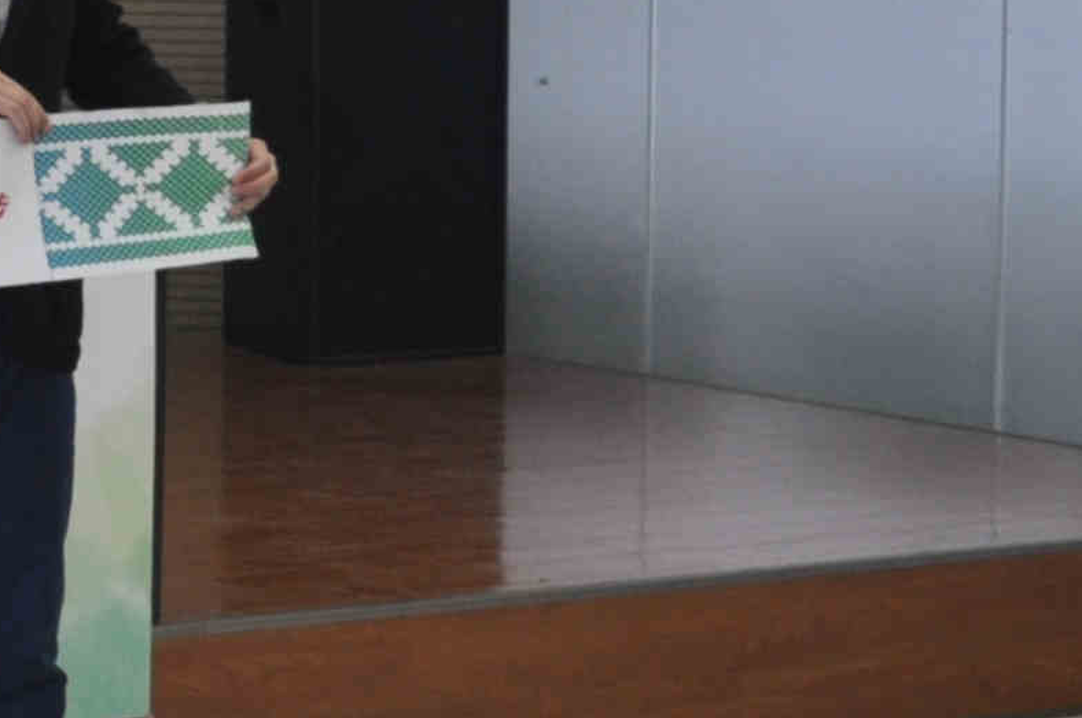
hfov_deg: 12.4
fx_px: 4412
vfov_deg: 9.2
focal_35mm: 147
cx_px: -1075
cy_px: -38
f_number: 3.5
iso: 400
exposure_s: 1/100
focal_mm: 18
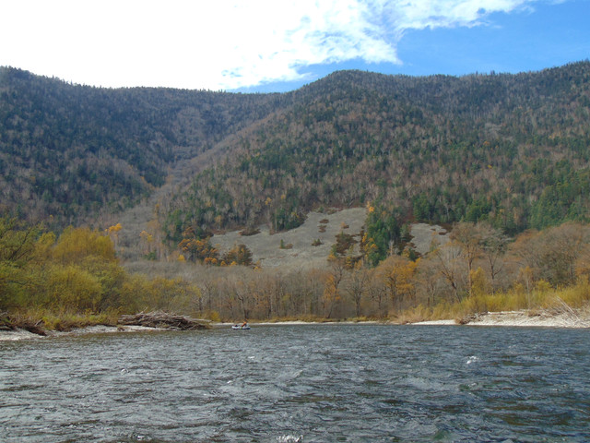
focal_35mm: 35
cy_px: 222
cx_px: 295
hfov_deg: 52.6
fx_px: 597
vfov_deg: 40.7
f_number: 3.2
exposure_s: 1/500
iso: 80
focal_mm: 6.3
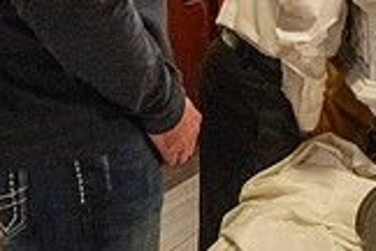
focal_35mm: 86
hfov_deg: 21.9
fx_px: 898
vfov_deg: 15.4
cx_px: 448
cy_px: -36
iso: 5000
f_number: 4.5
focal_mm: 24
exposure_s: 1/60
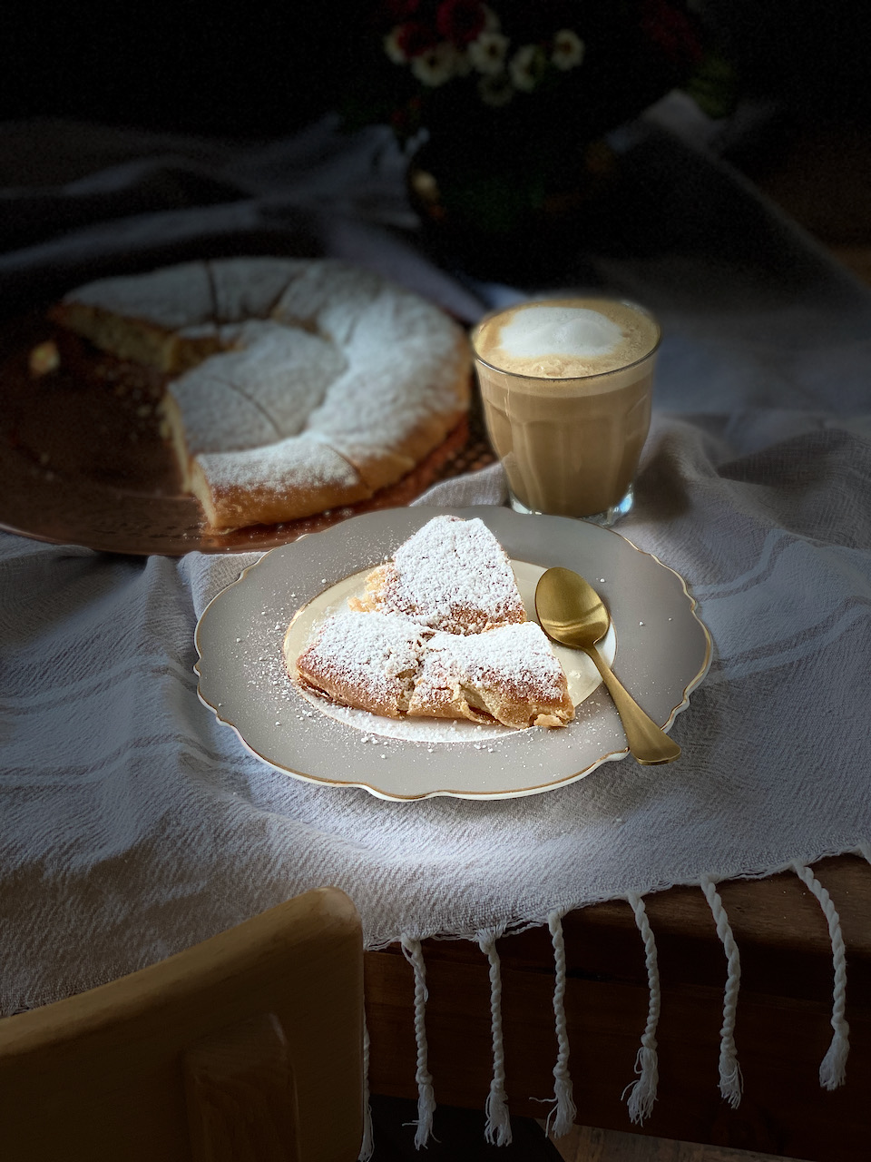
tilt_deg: -31.1
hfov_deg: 28.0
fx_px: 1745
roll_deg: +3.0
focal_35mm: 52
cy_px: 581
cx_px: 436
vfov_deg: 36.8
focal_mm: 6
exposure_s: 1/122
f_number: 2
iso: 160
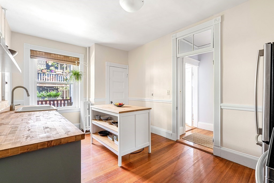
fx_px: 122
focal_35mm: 16
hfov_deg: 96.7
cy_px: 92
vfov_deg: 73.8
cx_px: 137
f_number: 11
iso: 800
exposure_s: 2.5
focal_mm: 16
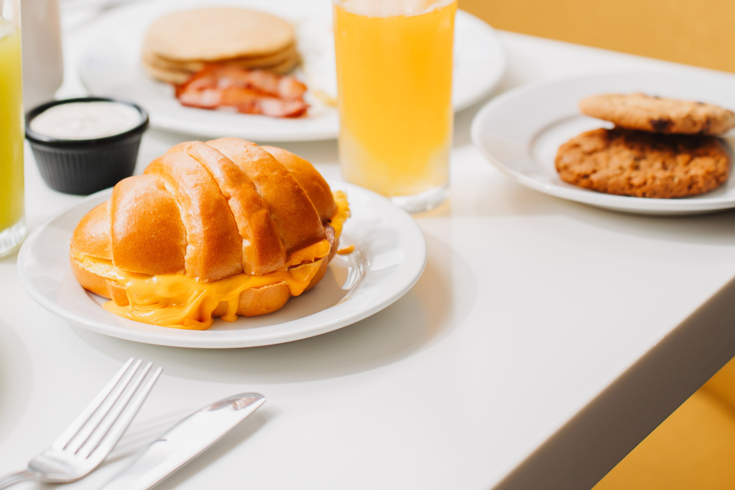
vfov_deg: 11.8
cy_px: 96
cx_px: 316
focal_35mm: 116
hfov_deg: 17.6
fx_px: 2368
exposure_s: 1/250
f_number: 2.8
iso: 100
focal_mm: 64
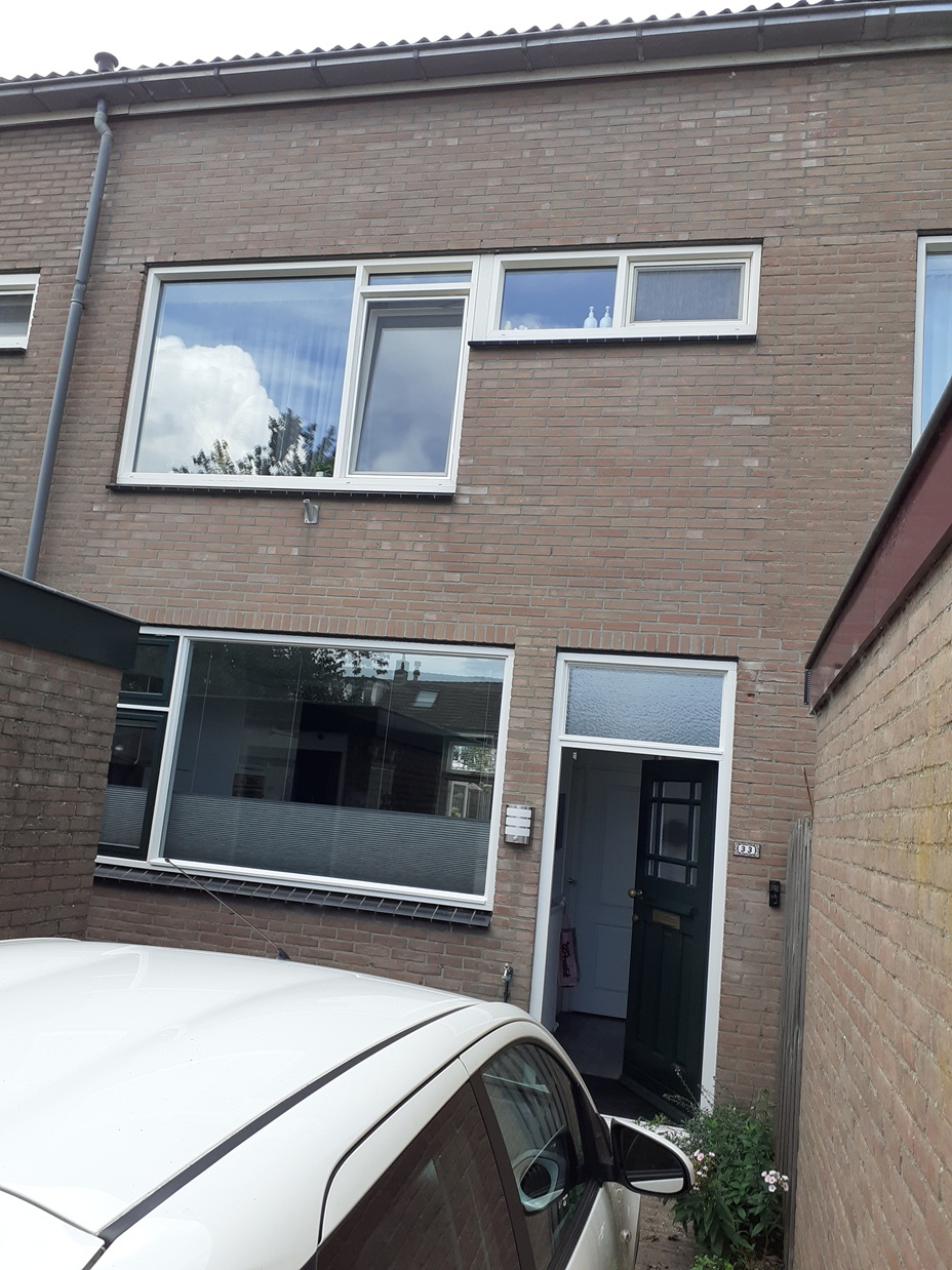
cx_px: 476
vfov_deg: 65.3
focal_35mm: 27
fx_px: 990
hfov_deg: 51.3
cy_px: 635
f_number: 1.9
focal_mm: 3.6
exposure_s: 1/547
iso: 40
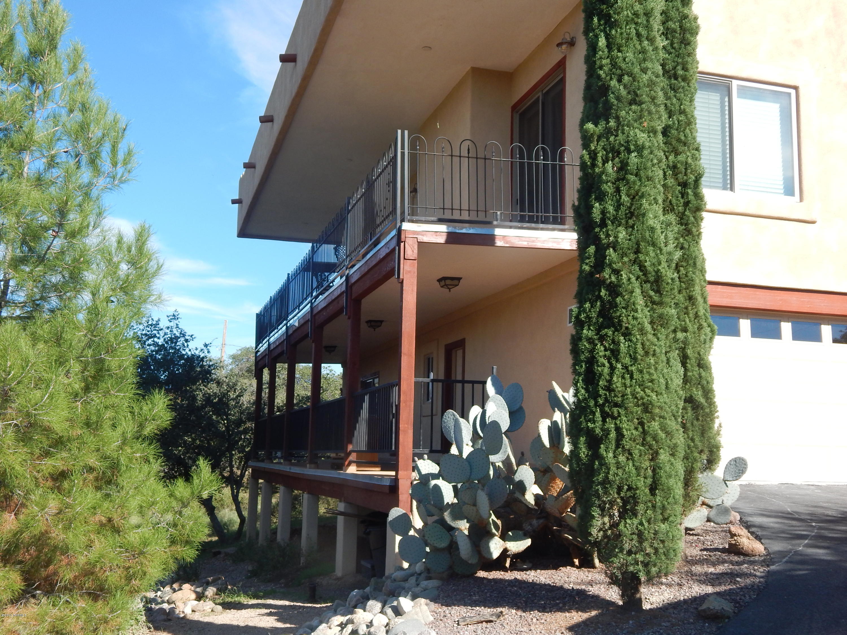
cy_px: 318
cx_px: 424
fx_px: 930
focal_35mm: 38
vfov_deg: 37.7
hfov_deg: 49.0
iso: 125
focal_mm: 6.8
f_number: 3.4
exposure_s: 1/800
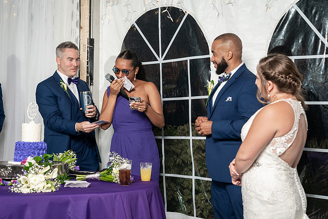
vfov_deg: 23.3
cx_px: 162
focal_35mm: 58
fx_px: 530
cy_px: 109
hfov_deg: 34.4
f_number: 5.6
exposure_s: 1/200
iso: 1600
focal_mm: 57
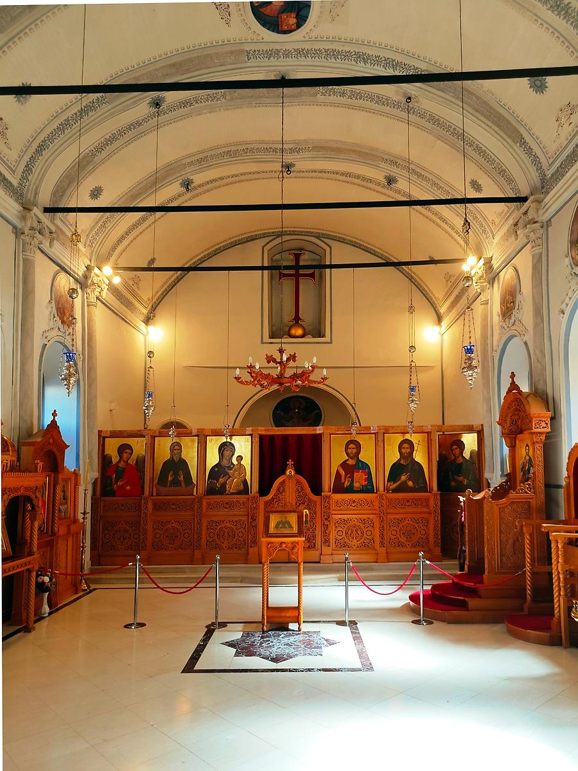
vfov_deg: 71.6
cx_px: 289
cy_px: 386
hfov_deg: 56.8
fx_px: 534
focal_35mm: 24
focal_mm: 5.59
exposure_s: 1/100
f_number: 1.8
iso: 160
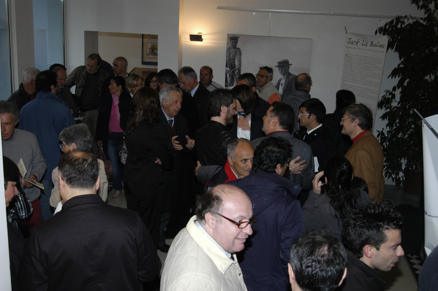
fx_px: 511
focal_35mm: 42
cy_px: 146
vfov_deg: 31.8
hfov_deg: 46.4
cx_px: 219
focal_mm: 28
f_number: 5.6
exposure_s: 1/60
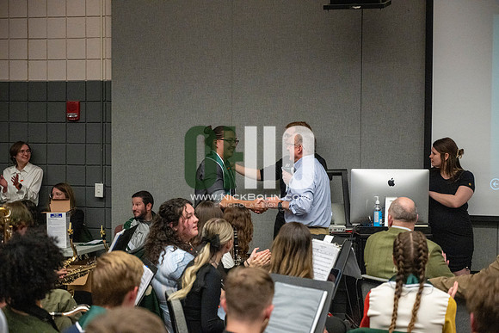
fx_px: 970
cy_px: 166
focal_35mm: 70
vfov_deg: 19.5
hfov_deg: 28.8
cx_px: 250
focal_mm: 70
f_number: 4
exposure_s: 1/500
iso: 10000
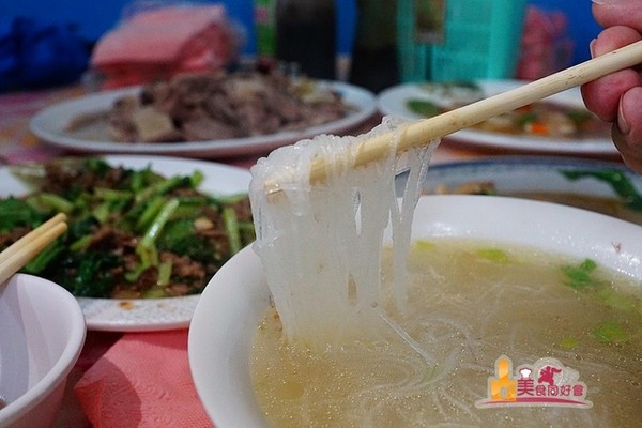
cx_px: 321
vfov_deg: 34.2
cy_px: 214
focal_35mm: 39
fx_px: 695
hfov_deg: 49.6
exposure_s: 1/45
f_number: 5.6
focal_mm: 26
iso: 3200
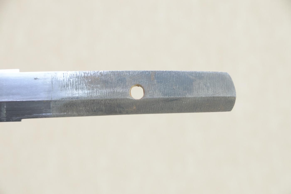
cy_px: 97
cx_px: 146
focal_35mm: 202
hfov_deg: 10.2
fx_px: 1635
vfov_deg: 6.8
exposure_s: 1/1.6
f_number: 11
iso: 400
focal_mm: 135
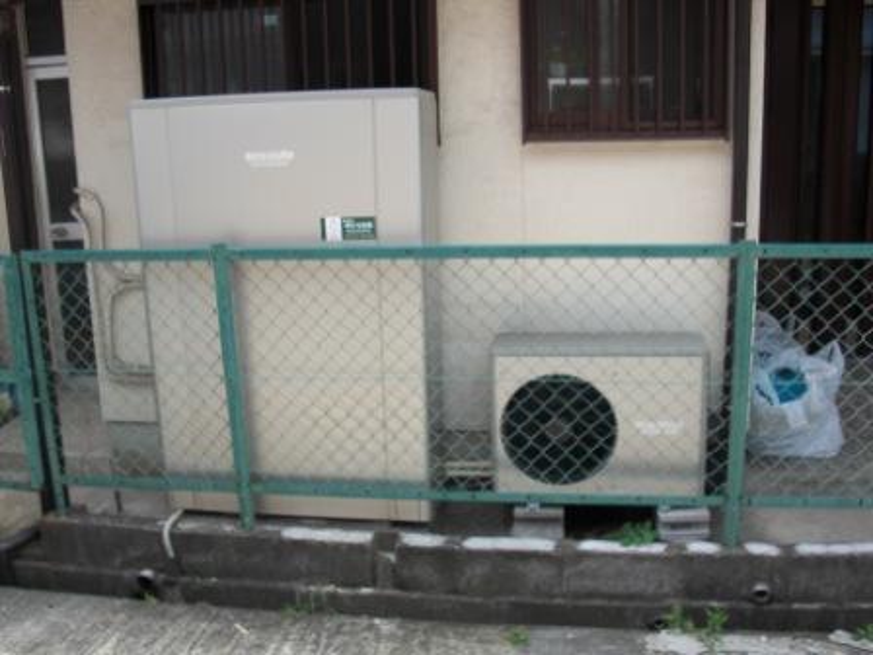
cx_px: 436
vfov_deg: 39.7
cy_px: 328
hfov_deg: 51.4
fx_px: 908
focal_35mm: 36
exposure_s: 1/320
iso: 50
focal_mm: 6.3
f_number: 2.8
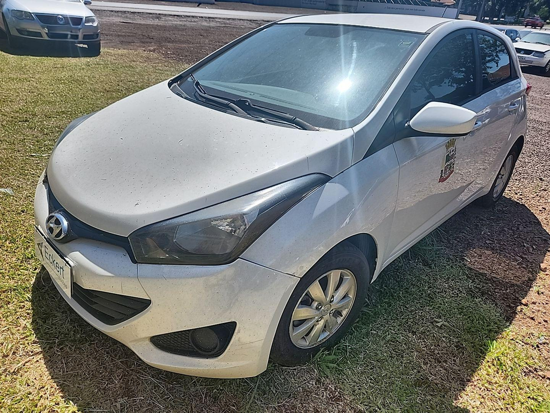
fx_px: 365
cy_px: 206
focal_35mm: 23
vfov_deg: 58.9
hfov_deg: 73.9
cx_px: 275
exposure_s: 1/1554
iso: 50
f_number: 1.8
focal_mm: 5.4
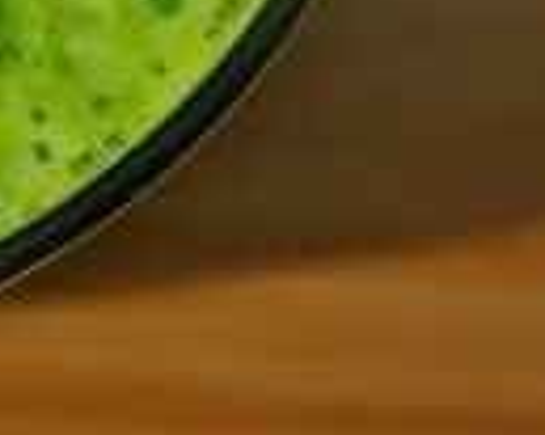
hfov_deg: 1.9
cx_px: -287
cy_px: -555
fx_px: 16746
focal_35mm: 1039
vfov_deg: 1.5
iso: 100
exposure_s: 1/200
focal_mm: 130
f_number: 5
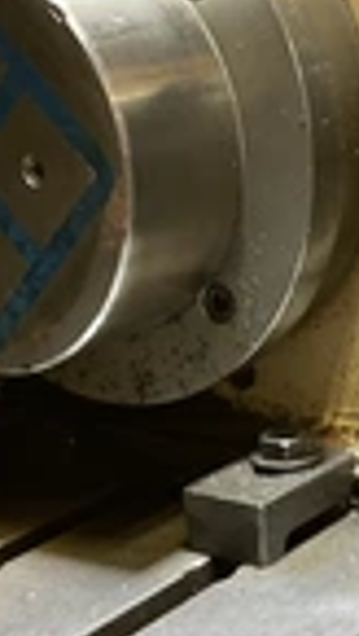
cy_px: 298
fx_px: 1466
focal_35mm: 87
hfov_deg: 13.8
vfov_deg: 24.4
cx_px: 324
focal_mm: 3
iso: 320
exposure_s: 1/40
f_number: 1.8
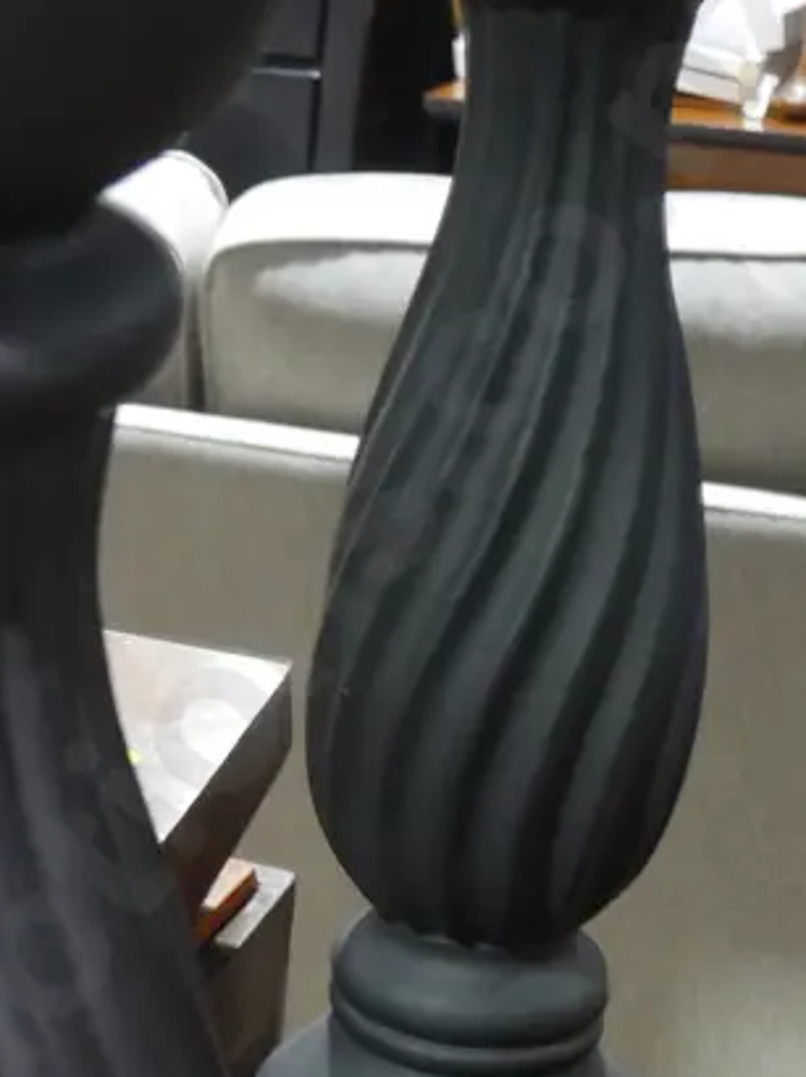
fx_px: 3108
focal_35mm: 100
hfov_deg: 14.5
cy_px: 1043
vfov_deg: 19.2
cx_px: -21
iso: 1250
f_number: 4.5
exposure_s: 1/60
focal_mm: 20
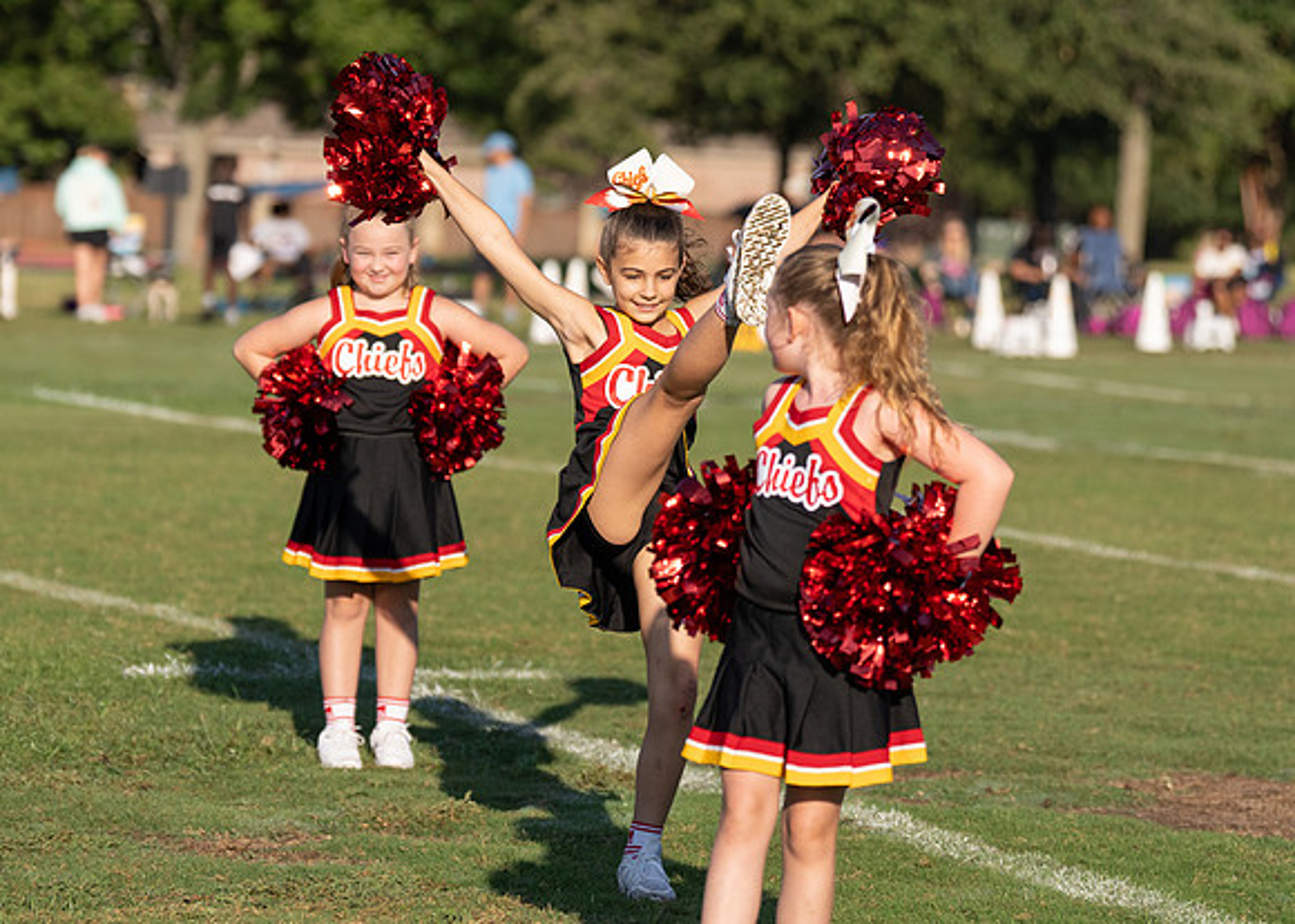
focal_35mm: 176
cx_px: 609
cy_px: 374
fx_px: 6472
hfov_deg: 11.4
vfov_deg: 8.2
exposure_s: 1/5000
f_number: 2.8
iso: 320
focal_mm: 109
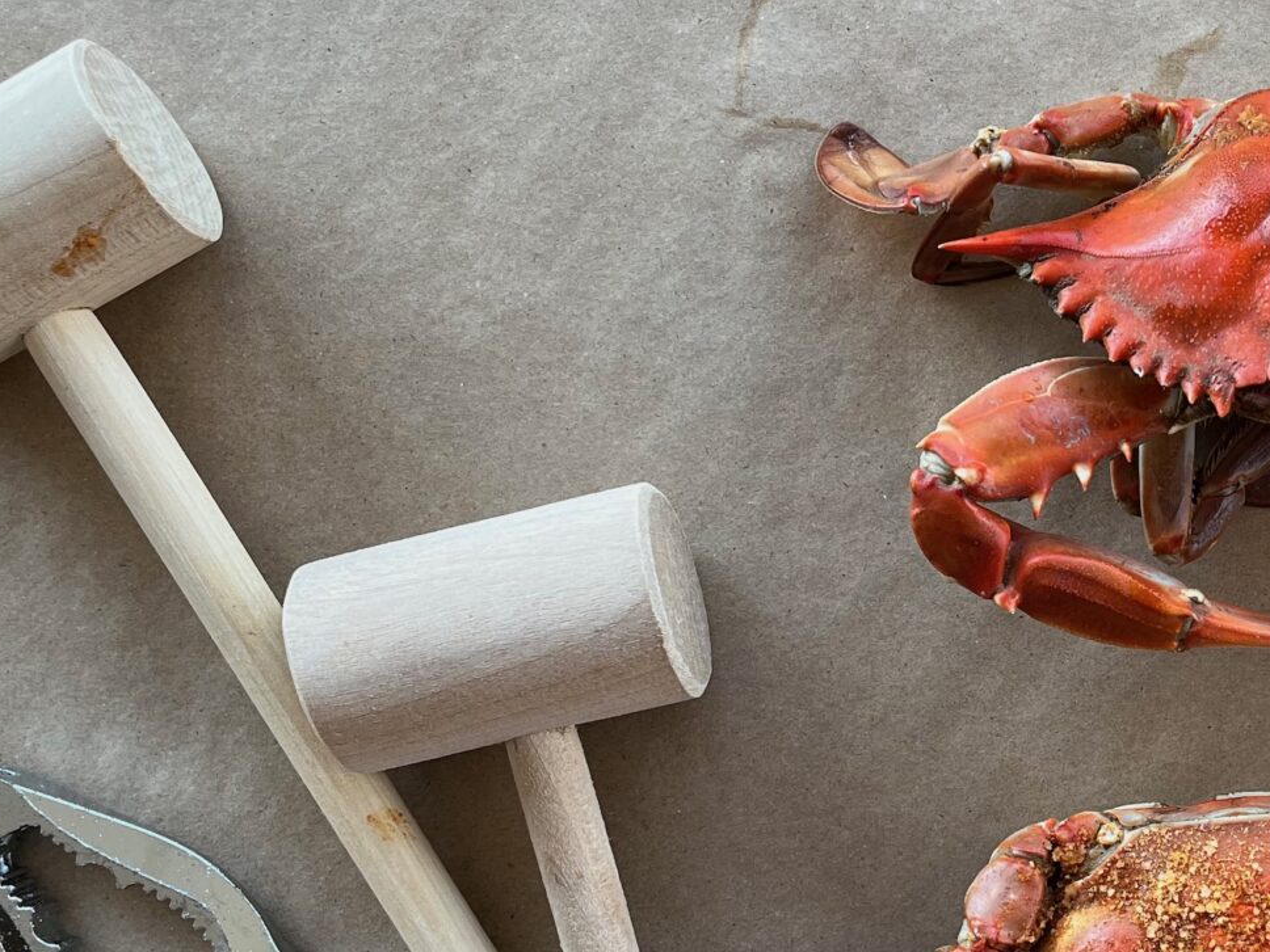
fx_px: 2018
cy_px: 669
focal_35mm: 55
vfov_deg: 26.3
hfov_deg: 33.3
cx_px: 1113
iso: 125
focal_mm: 5.1
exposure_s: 1/121
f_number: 1.6
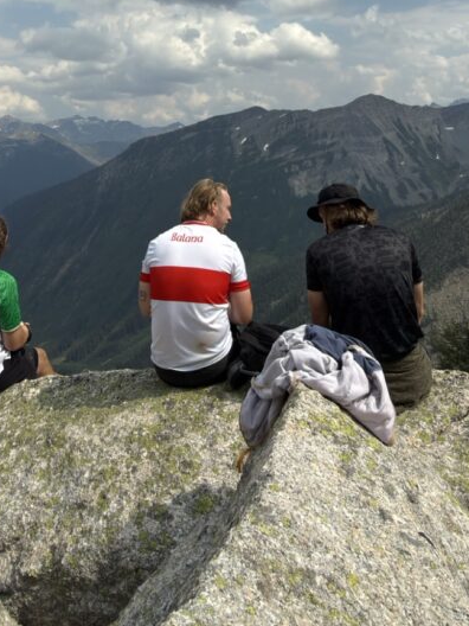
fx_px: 596
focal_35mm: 33
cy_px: 57
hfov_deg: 42.8
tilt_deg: +8.4
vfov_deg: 49.1
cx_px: 194
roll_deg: +2.1
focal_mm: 2.22
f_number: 2.2
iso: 16
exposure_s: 1/1323
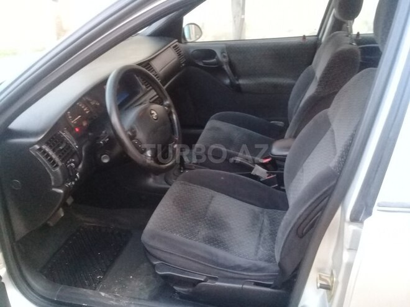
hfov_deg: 58.4
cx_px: 205
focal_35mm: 31
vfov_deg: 45.4
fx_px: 367
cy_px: 154
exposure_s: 1/17
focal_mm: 3.3
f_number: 2.2
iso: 400
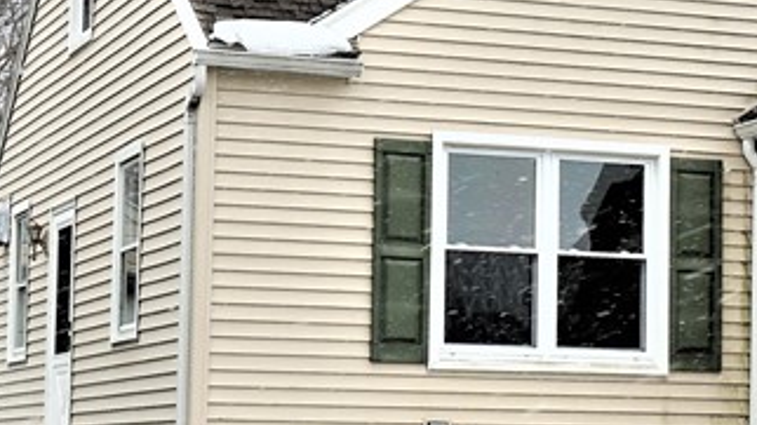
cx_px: 588
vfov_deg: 9.5
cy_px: 251
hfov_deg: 16.8
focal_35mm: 127
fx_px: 2549
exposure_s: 1/125
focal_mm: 24
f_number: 8
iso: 100
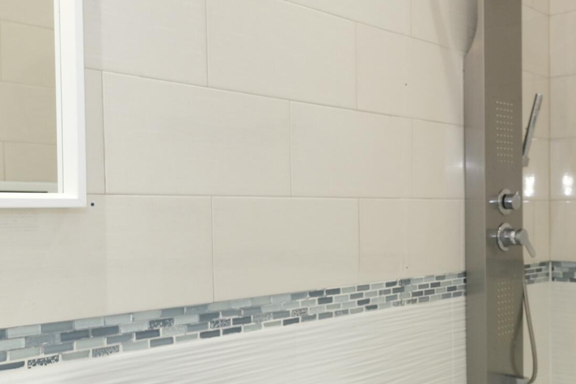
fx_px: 704
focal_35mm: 44
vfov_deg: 30.4
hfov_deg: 43.2
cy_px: 245
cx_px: 427
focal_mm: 10.5
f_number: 4
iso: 640
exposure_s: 1/100
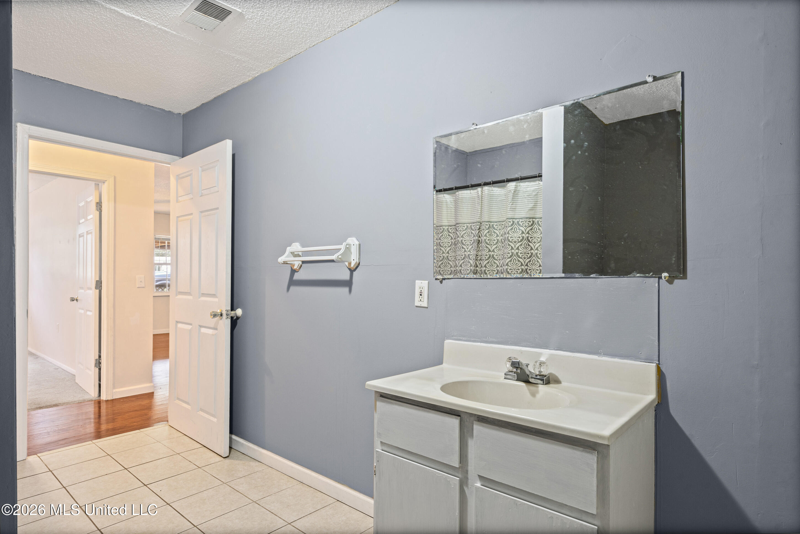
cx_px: 400
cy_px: 267
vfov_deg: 62.0
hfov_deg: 84.0
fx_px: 445
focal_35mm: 20
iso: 800
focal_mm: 20
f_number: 9
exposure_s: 1
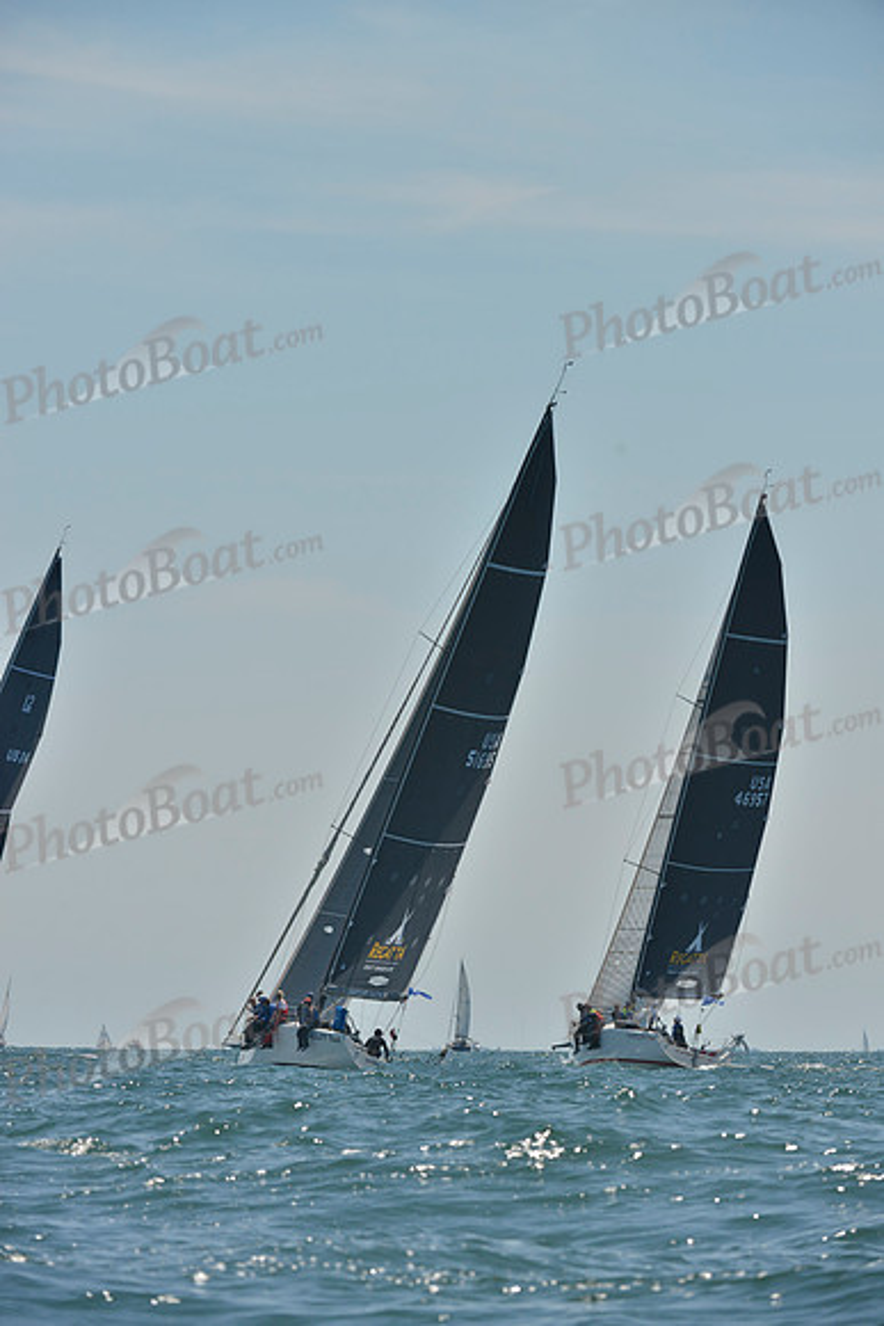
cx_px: 442
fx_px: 8098
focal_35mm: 220
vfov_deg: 9.4
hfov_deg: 6.2
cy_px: 663
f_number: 8
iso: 280
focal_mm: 220
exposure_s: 1/1250
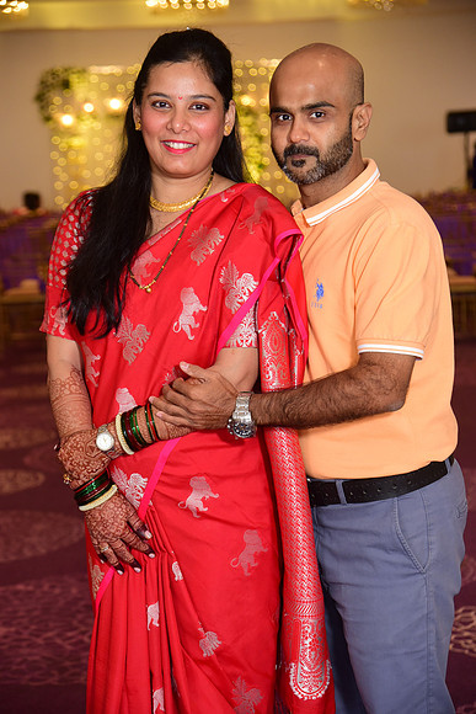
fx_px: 1546
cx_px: 238
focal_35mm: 78
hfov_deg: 17.5
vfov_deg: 26.0
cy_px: 357
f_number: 4.5
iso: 1250
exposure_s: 1/160
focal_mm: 78
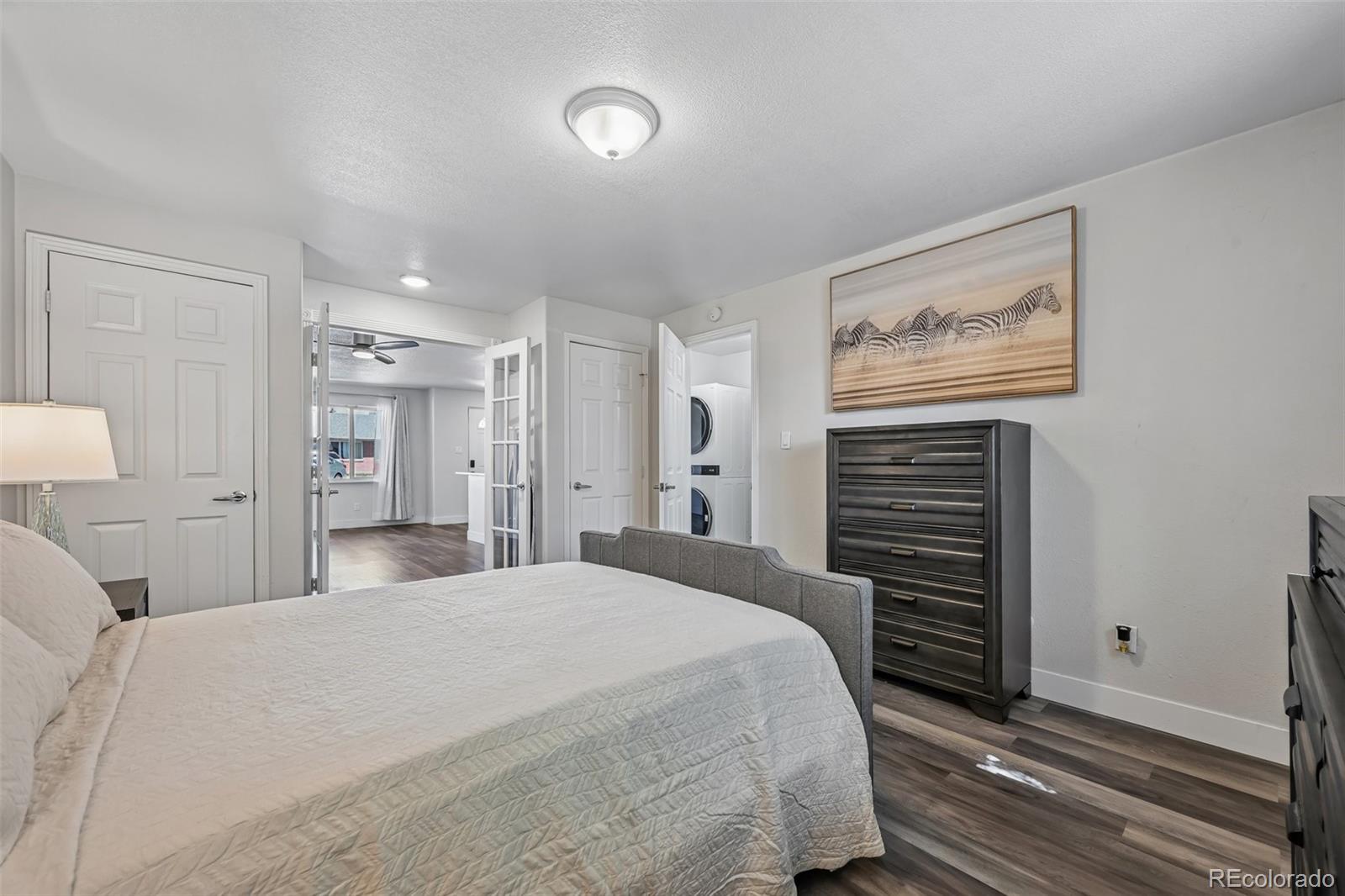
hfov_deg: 104.3
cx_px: 672
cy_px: 448
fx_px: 523
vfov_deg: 81.2
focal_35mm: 14
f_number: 10
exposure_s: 1/10
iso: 400
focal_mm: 14
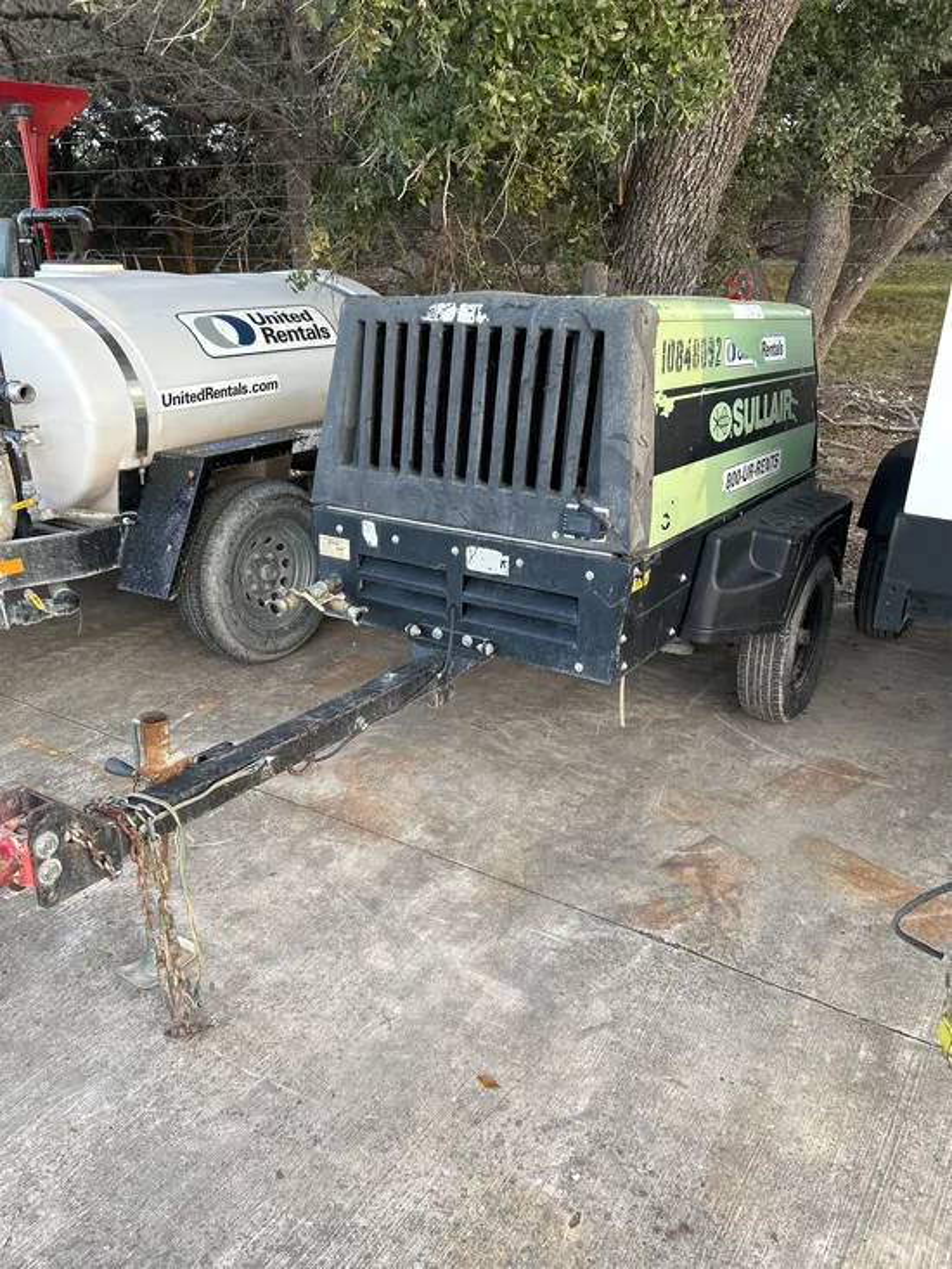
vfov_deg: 67.3
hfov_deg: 53.1
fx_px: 953
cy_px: 634
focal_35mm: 26
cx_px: 476
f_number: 1.5
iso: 50
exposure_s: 1/121
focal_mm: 5.7
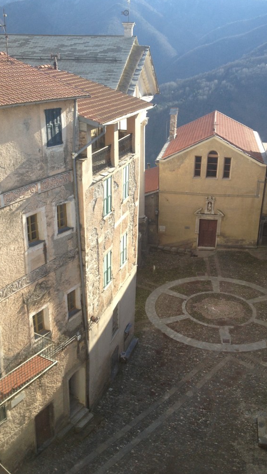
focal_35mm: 39
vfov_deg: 51.6
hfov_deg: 30.4
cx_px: 155
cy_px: 236
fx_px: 491
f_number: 2.4
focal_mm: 4.28
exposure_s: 1/502
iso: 50
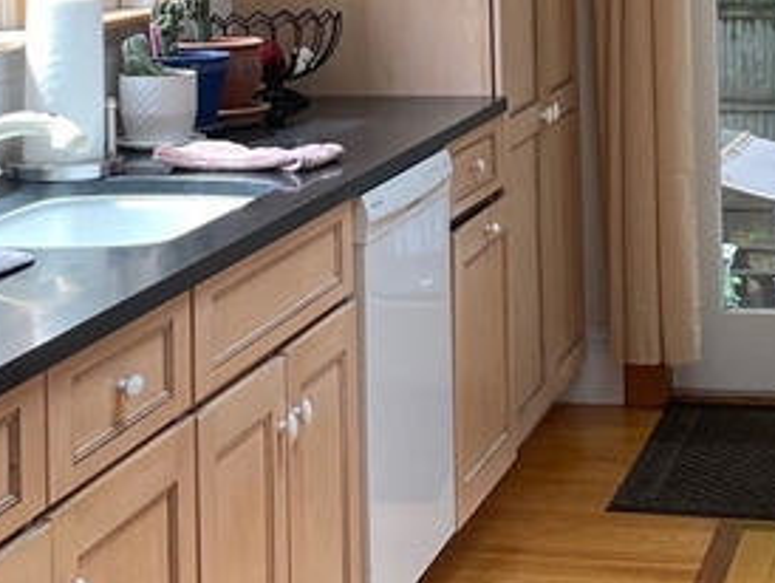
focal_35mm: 97
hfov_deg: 20.1
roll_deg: +1.7
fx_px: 2174
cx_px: 523
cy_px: -93
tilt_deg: -0.8
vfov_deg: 14.8
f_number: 1.6
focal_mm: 4.2
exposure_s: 1/121
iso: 64
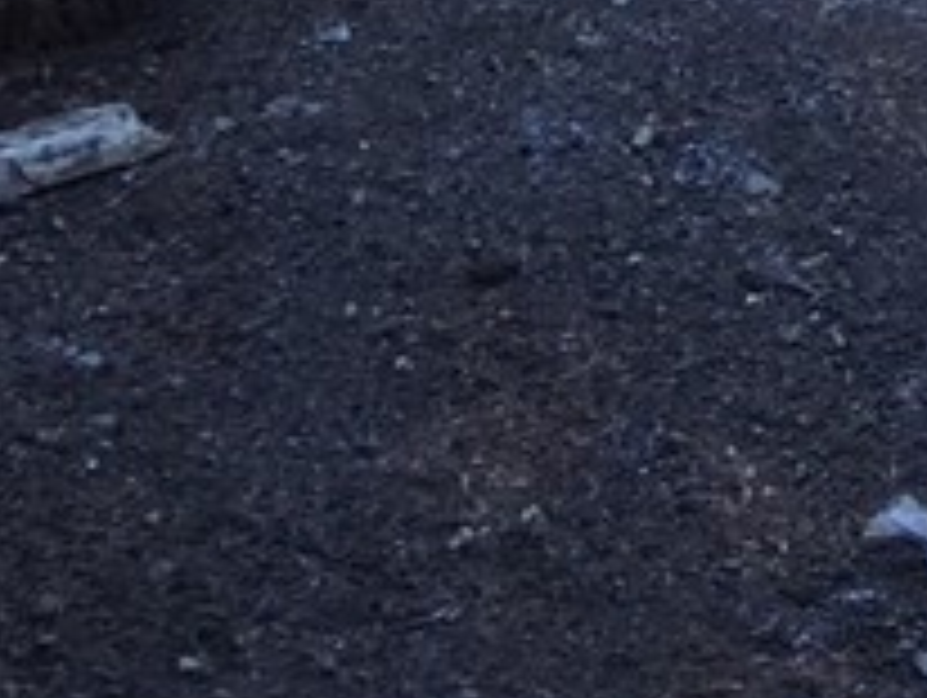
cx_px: 1935
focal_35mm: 144
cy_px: -964
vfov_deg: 9.3
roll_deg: +1.2
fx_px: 3861
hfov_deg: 12.0
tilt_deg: -4.1
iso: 32
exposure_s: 1/120
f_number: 2.2
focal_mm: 4.15
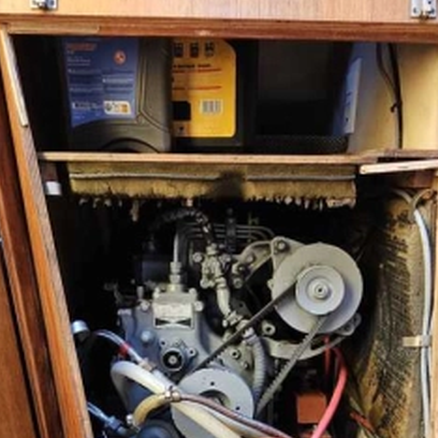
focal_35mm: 27
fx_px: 387
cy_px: 357
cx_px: 230
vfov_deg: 54.6
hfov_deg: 59.0
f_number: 2.2
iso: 200
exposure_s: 1/100
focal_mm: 2.2
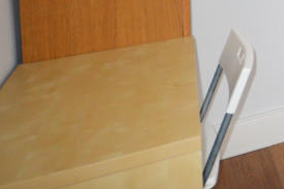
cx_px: 472
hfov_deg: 23.9
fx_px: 441
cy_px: -110
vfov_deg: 20.1
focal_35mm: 56
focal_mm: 10
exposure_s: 1/60
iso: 720
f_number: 4
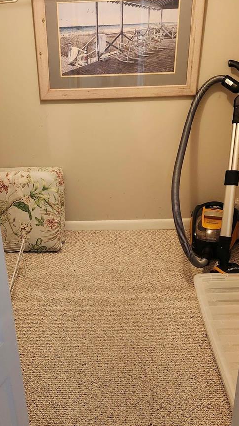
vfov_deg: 56.6
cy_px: 214
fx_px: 394
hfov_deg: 33.4
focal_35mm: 35
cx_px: 80
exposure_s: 1/120
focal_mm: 5.54
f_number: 1.8
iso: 640
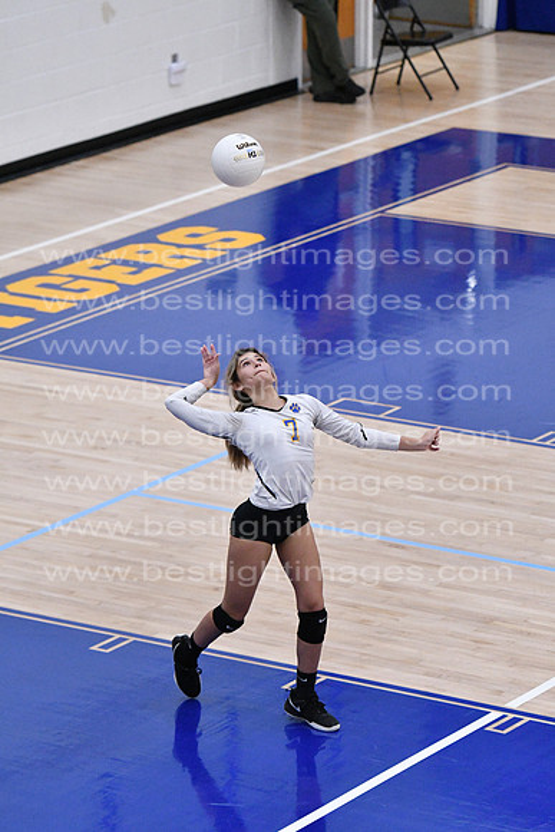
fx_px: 4229
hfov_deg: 7.5
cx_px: 278
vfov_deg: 11.2
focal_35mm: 183
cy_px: 416
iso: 6400
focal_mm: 122
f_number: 3.2
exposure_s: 1/1250
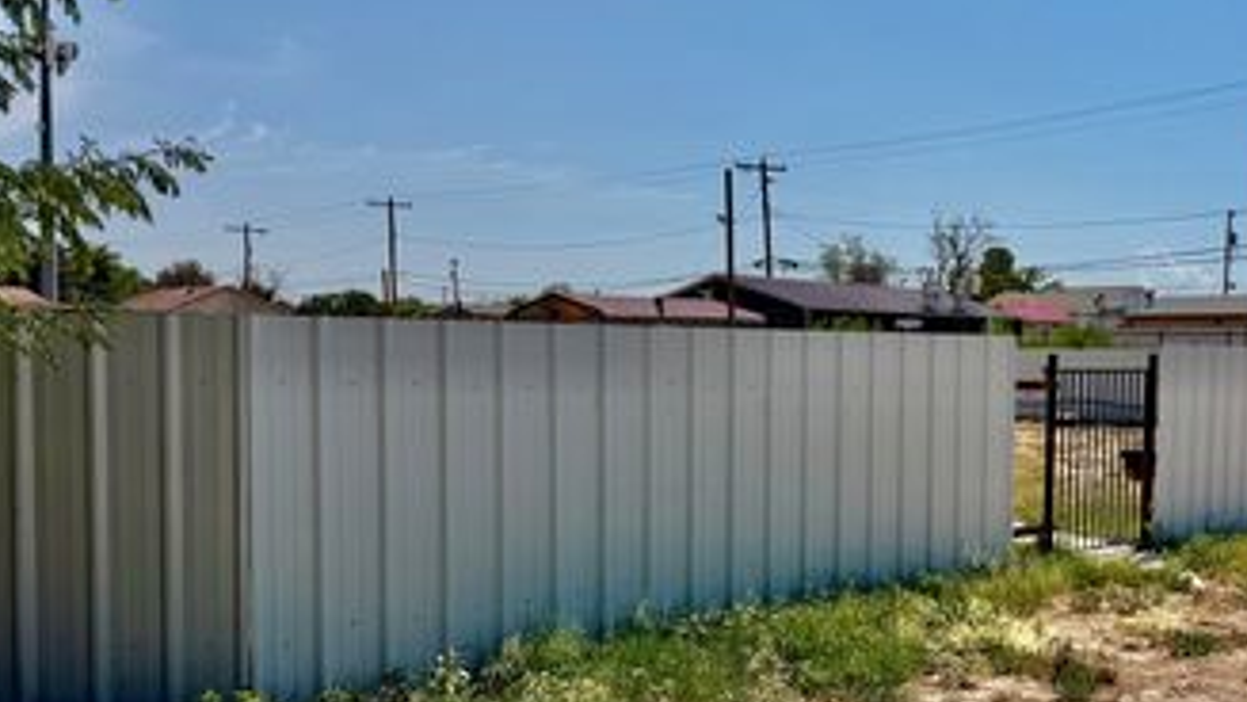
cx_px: 847
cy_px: 429
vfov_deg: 29.6
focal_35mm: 40
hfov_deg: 49.5
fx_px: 1323
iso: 80
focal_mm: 6.76
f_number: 1.78
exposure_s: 1/9091
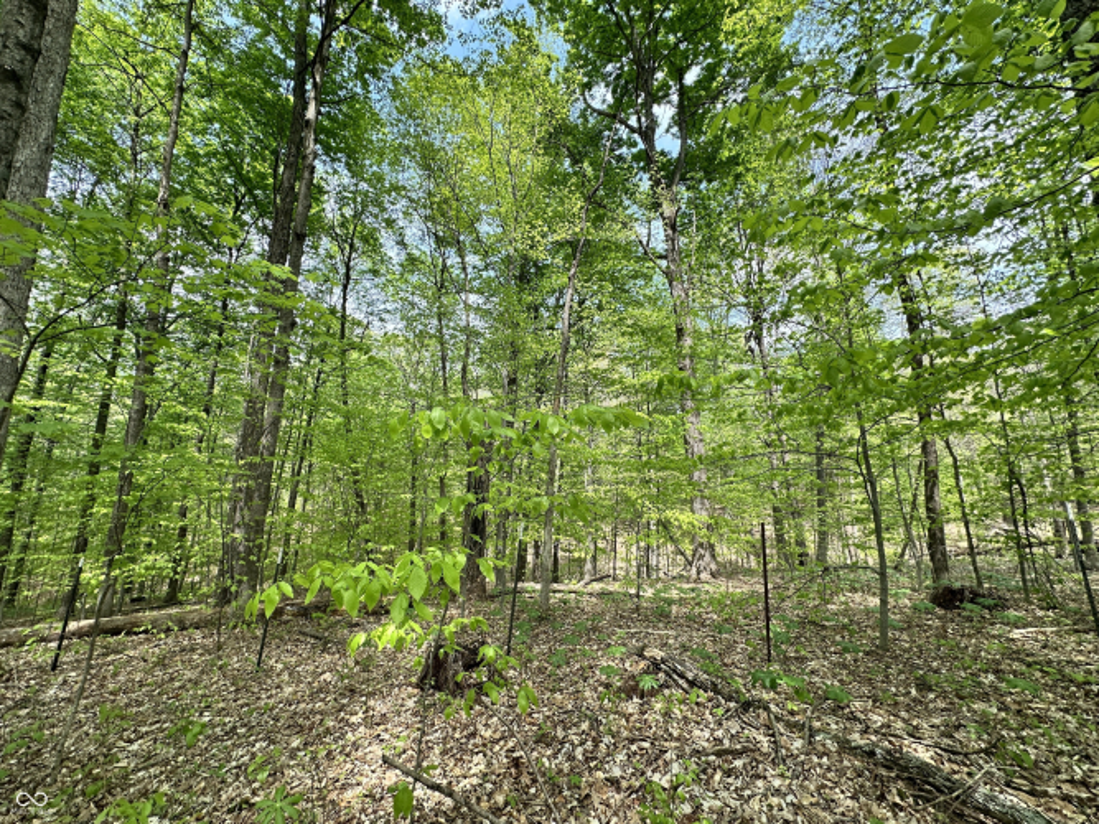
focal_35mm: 14
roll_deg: -2.7
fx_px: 444
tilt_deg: +10.1
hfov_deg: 102.1
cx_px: 550
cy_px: 412
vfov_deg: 85.7
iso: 40
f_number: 2.2
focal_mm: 2.22
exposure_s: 1/282
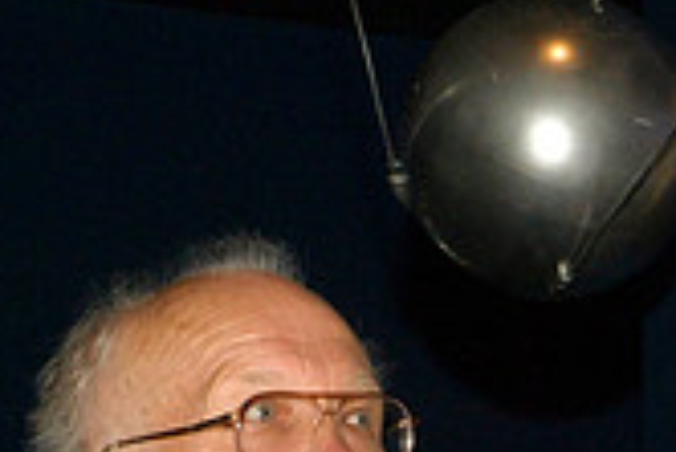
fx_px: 3740
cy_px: 470
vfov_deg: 6.9
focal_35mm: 199
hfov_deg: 10.3
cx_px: 664
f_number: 16
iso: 1600
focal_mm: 38
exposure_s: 1/125
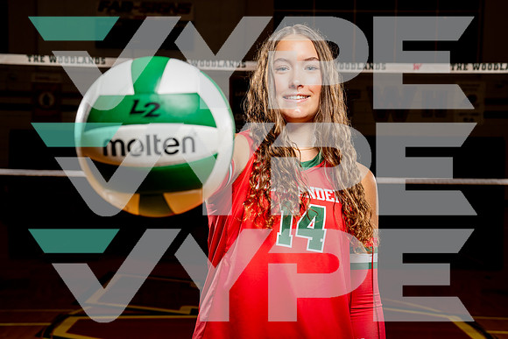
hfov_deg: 36.4
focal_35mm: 55
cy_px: 168
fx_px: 772
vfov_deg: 24.8
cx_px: 250
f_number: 5.6
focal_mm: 49
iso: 100
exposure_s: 1/250
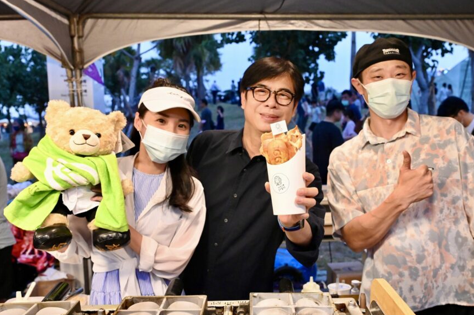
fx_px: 495
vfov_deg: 35.3
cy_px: 175
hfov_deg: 51.0
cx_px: 272
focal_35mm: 38
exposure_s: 1/250
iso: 9000
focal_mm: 31.5
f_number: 5.6
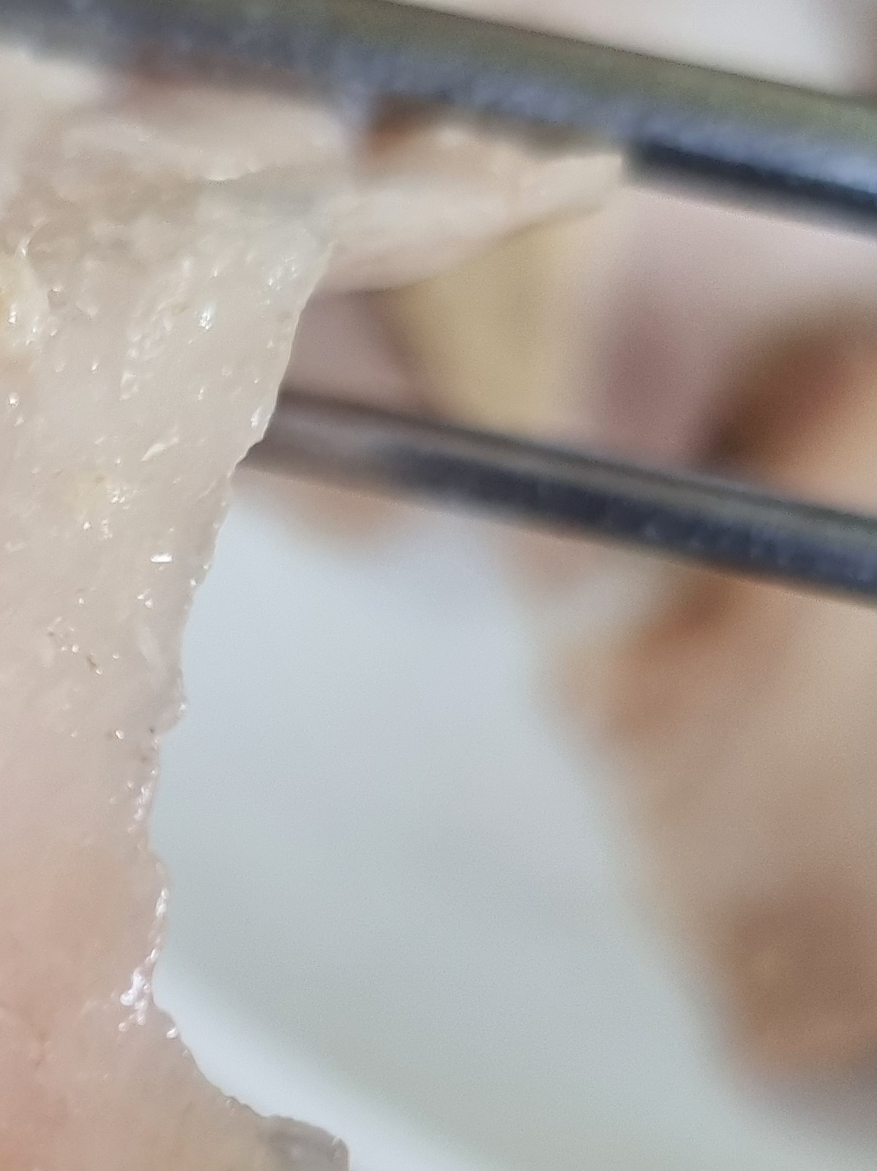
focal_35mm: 71
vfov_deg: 27.1
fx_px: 2399
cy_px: 863
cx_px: -90
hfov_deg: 19.8
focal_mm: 5.4
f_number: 1.8
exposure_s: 1/120
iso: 200
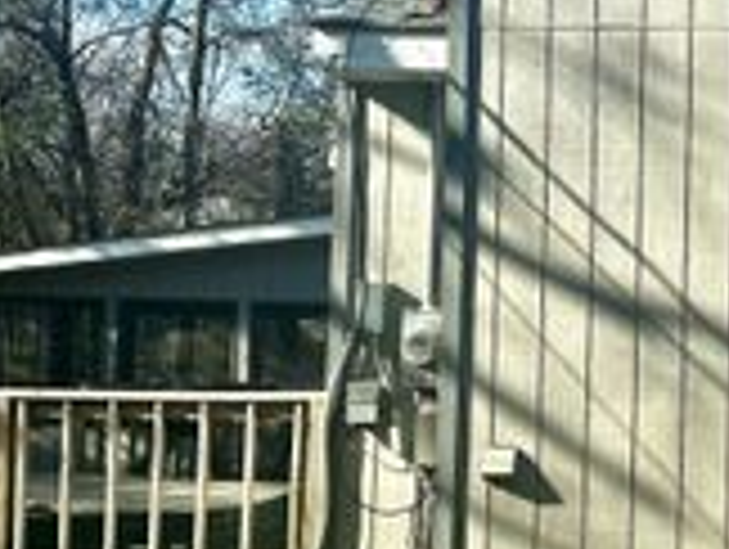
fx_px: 1561
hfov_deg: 24.4
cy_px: 263
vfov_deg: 19.9
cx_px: 824
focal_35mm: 74
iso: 80
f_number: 1.78
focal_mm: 6.86
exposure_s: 1/2469
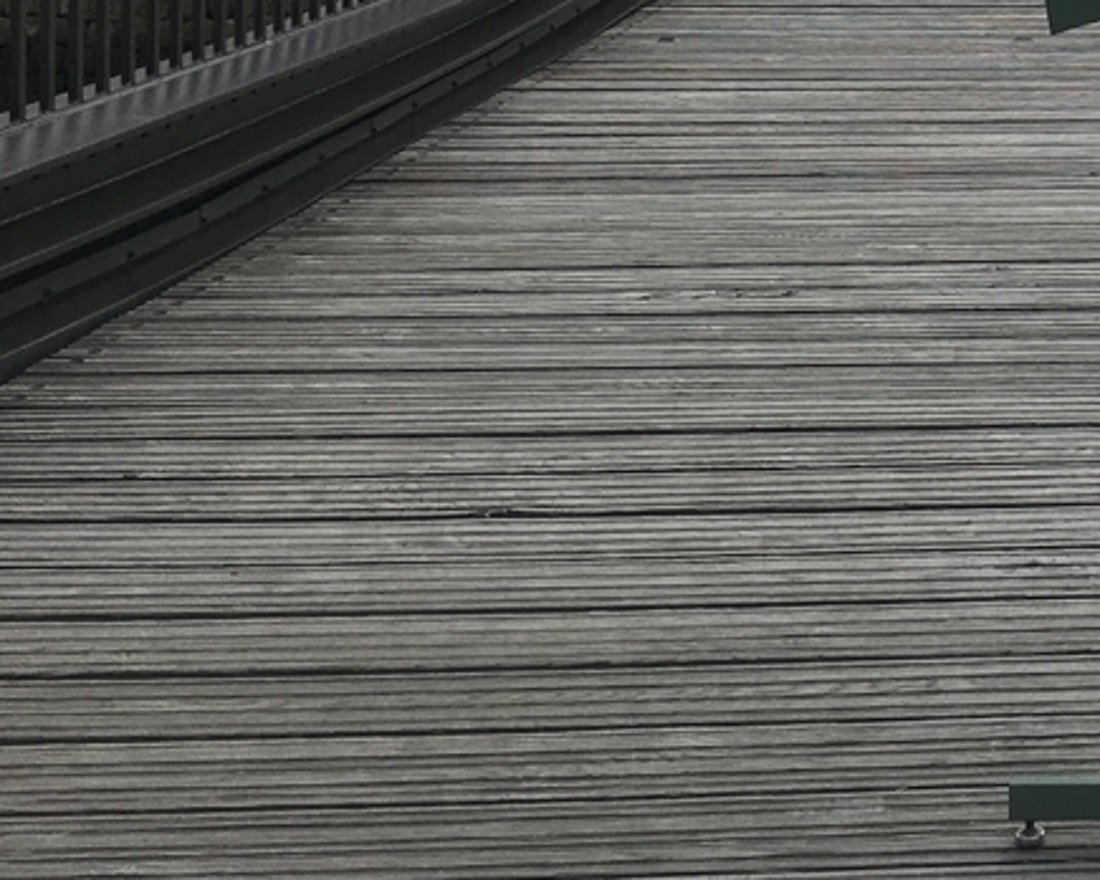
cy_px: -220
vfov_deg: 18.5
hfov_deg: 22.1
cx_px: 1416
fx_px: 2539
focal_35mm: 78
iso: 25
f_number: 2.2
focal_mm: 4.15
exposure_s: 1/2747
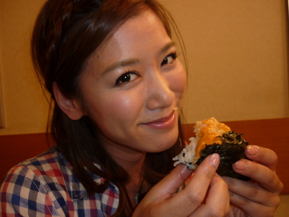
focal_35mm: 33
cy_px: 108
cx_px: 144
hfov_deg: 55.4
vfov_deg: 42.9
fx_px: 276
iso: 100
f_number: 2.8
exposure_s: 1/30
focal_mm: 5.5
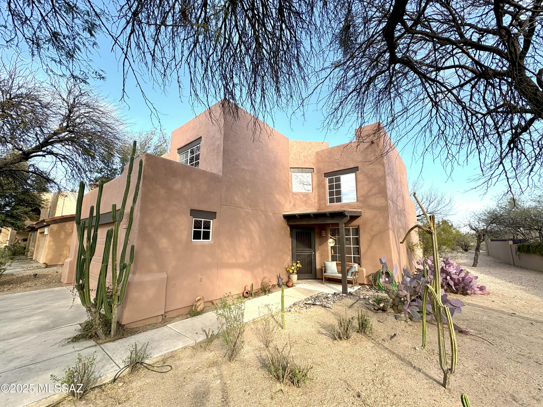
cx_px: 272
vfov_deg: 85.7
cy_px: 204
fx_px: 220
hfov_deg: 102.1
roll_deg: +0.1
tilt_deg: +9.9
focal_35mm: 14
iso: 40
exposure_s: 1/359
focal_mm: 2.22
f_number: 2.2
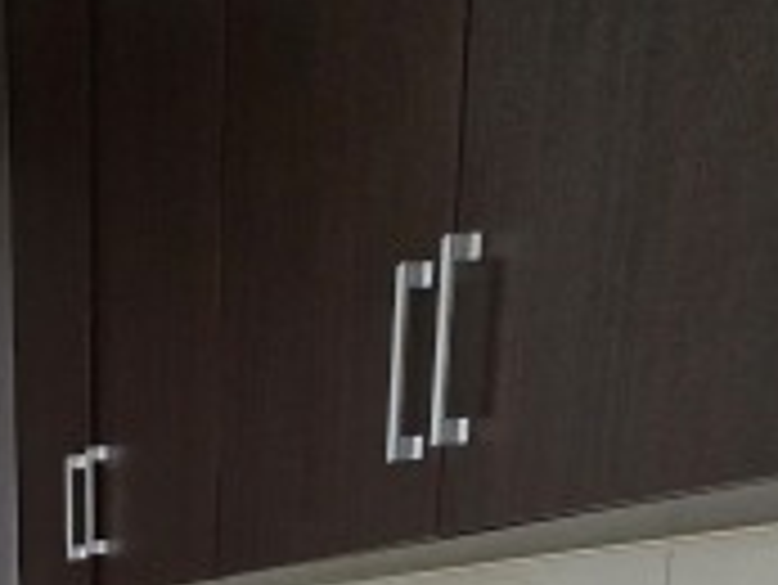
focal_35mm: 46
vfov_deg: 23.2
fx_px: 1035
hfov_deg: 33.0
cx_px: -178
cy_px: 945
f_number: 2.2
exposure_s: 1/50
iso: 500
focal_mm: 1.7
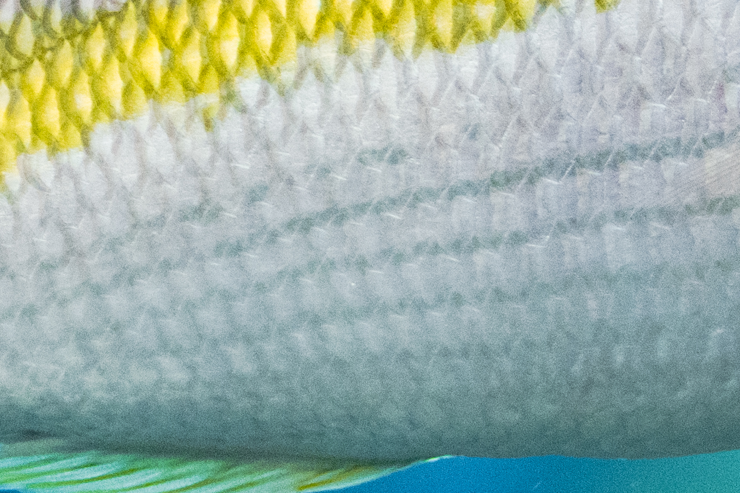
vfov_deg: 3.2
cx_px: 640
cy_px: 147
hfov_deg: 4.8
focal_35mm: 425
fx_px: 8735
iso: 1250
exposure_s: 1/160
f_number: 2.8
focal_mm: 63
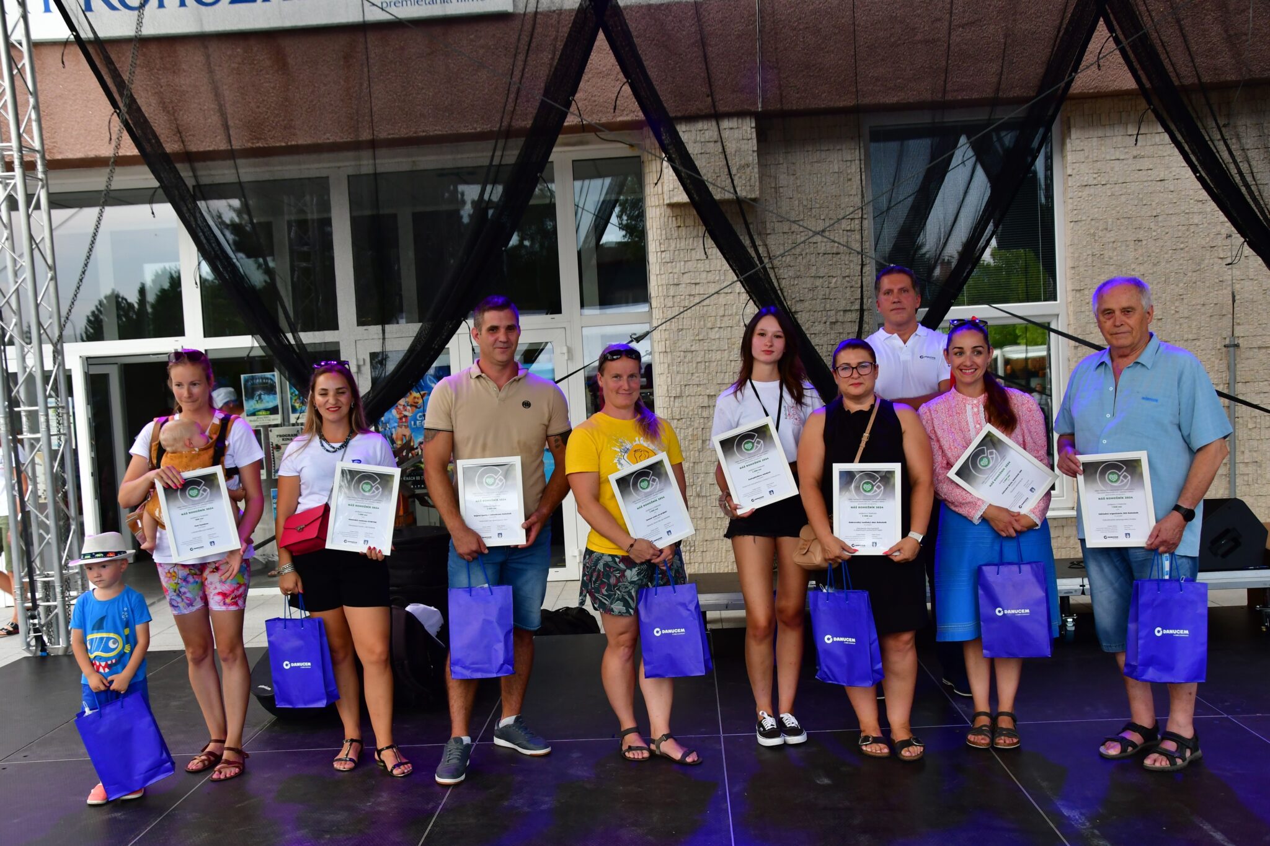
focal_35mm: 33
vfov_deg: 40.0
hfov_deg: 57.2
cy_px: 423
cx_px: 635
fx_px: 1164
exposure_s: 1/125
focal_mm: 22
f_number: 7.1
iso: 640
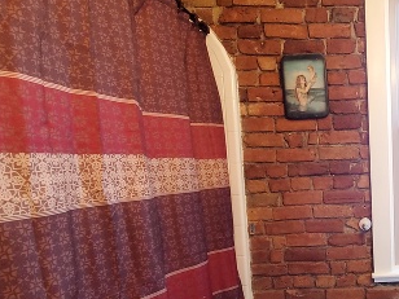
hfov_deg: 55.3
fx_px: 311
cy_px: 193
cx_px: 369
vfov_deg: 50.7
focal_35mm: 27
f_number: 2.2
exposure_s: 1/60
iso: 559
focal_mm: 1.8
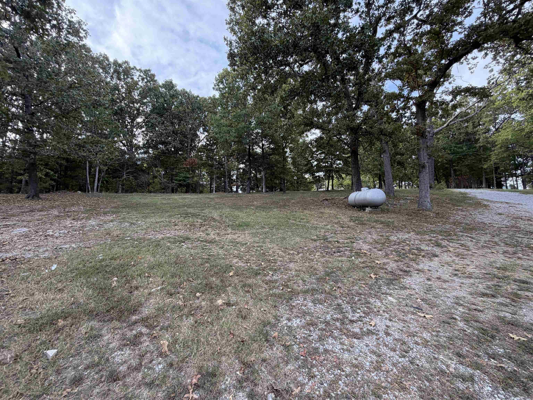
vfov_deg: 85.7
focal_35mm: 14
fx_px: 216
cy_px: 200
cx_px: 266
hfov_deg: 102.1
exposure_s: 1/189
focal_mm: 2.22
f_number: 2.2
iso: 50
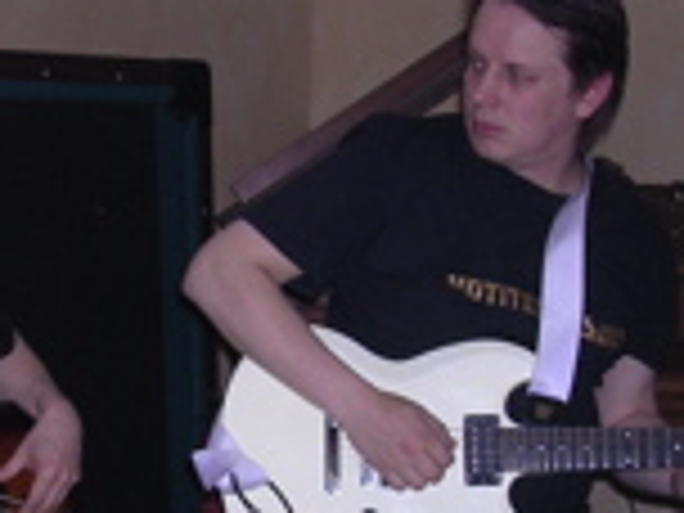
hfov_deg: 18.0
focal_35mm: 108
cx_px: 135
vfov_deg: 13.7
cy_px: 328
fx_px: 2134
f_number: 2.9
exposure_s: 1/60.1
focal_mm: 6.2
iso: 196
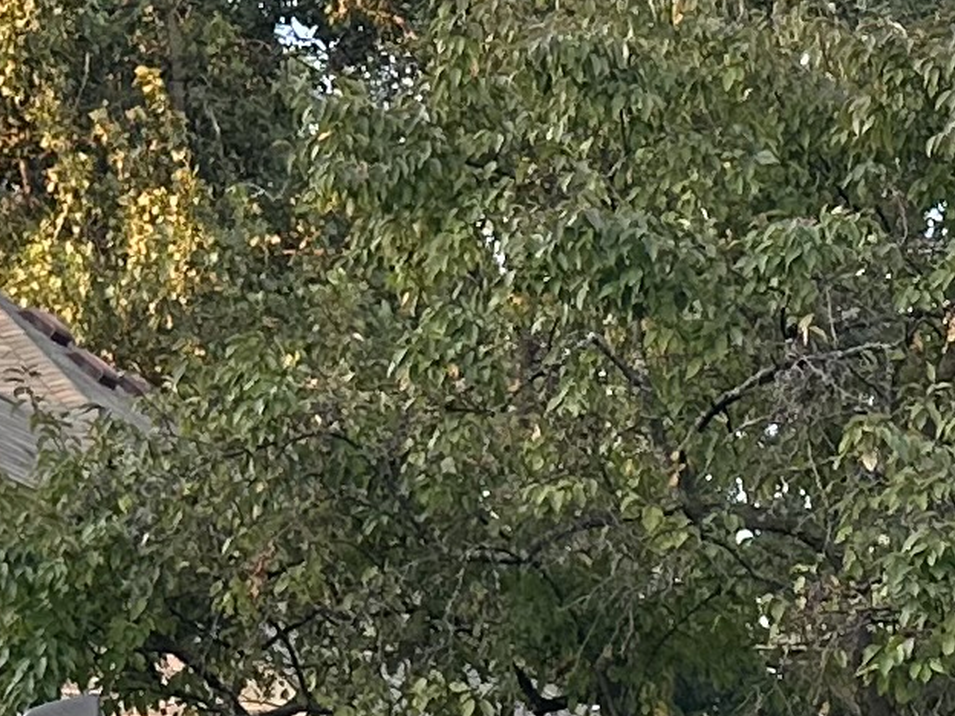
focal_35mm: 155
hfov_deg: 12.6
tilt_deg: -4.5
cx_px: 859
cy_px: 1687
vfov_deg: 8.7
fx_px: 4276
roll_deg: -3.4
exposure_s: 1/121
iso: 100
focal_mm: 6.86
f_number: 1.78
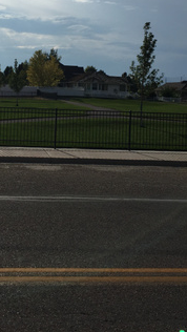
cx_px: 36
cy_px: 81
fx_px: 423
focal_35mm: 48
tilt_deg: +0.6
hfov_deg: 24.5
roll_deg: -2.5
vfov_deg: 41.5
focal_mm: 4.15
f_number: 2.2
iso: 32
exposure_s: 1/7937
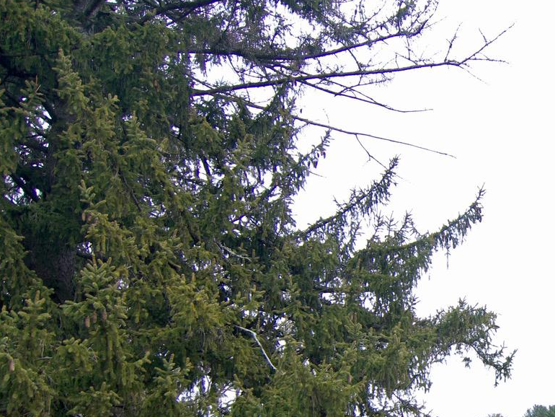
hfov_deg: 36.3
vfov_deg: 30.4
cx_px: 578
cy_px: 357
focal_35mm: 46
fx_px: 738
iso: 125
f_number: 4
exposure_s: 1/1250
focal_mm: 12
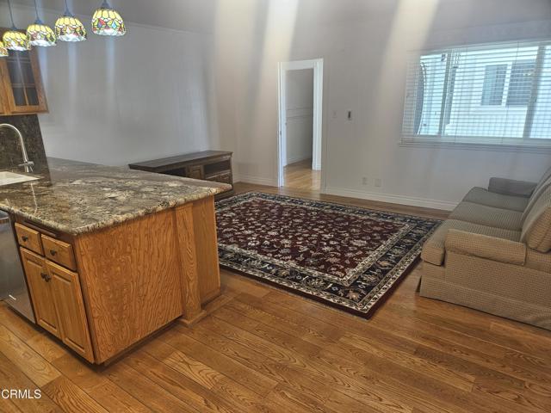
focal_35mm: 23
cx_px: 276
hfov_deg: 73.9
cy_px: 206
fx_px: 366
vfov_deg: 58.9
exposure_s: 1/120
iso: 100
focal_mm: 5.4
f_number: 1.8
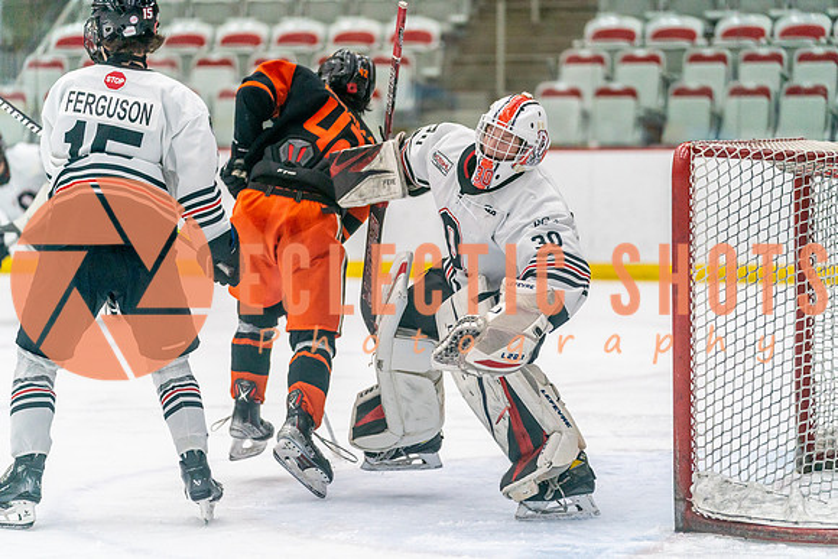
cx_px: 419
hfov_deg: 14.5
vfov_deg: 9.7
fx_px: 3294
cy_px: 280
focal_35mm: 141
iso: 3200
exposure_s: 1/1250
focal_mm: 136
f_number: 2.8
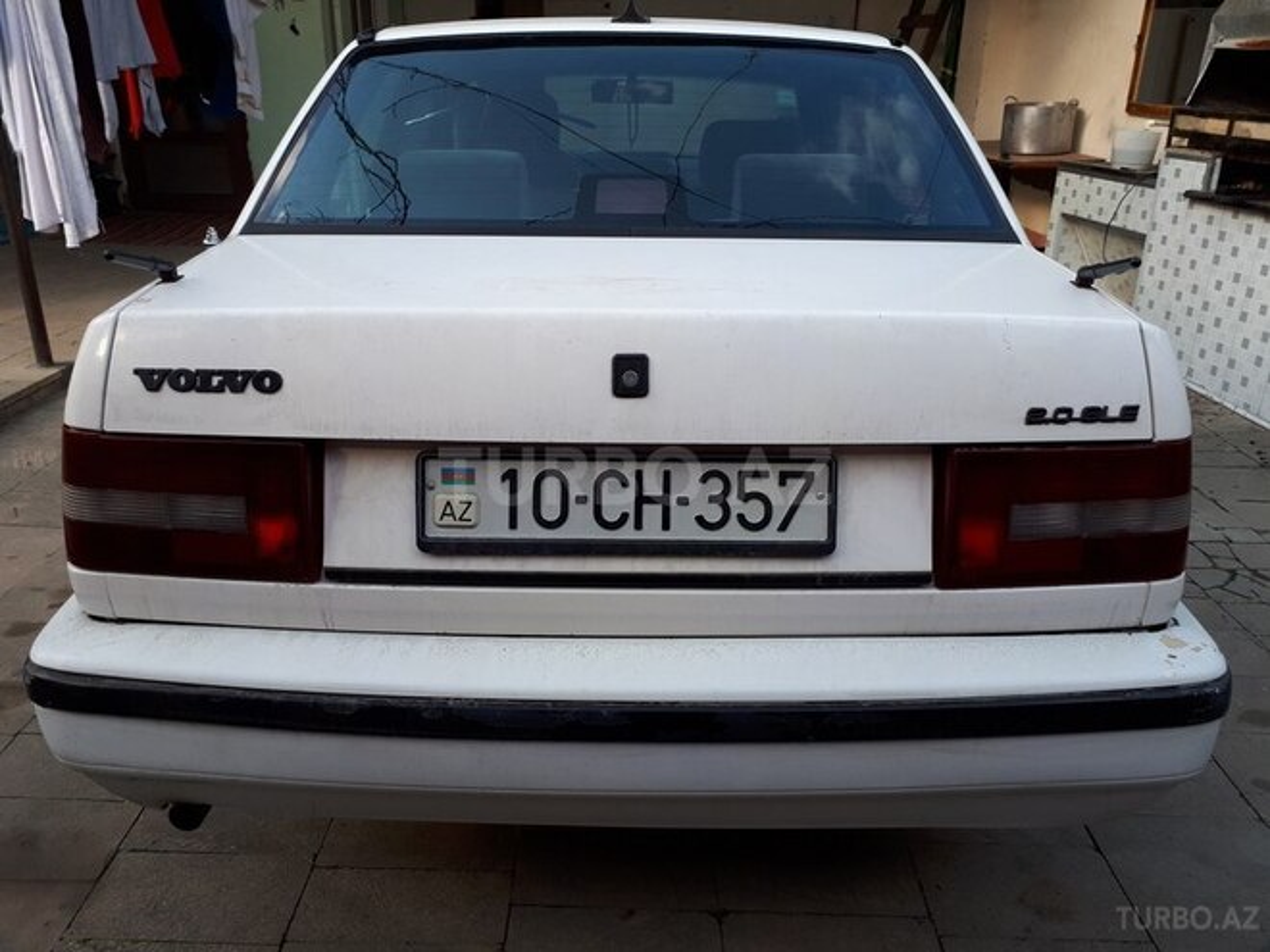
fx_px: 991
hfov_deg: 65.3
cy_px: 476
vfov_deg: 51.4
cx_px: 635
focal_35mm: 27
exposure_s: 1/233
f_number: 1.9
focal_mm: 3.6
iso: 40
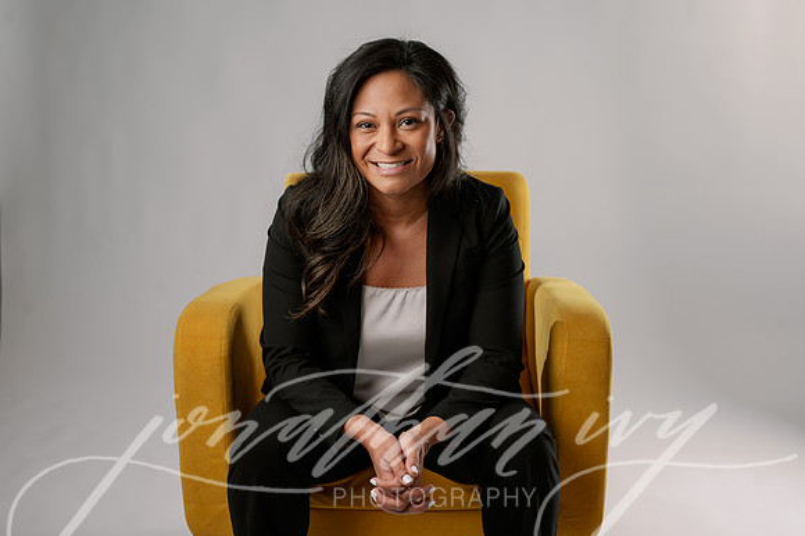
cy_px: 268
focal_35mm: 50
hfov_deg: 39.6
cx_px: 402
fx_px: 1117
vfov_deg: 27.0
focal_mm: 50
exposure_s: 1/200
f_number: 5
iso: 100
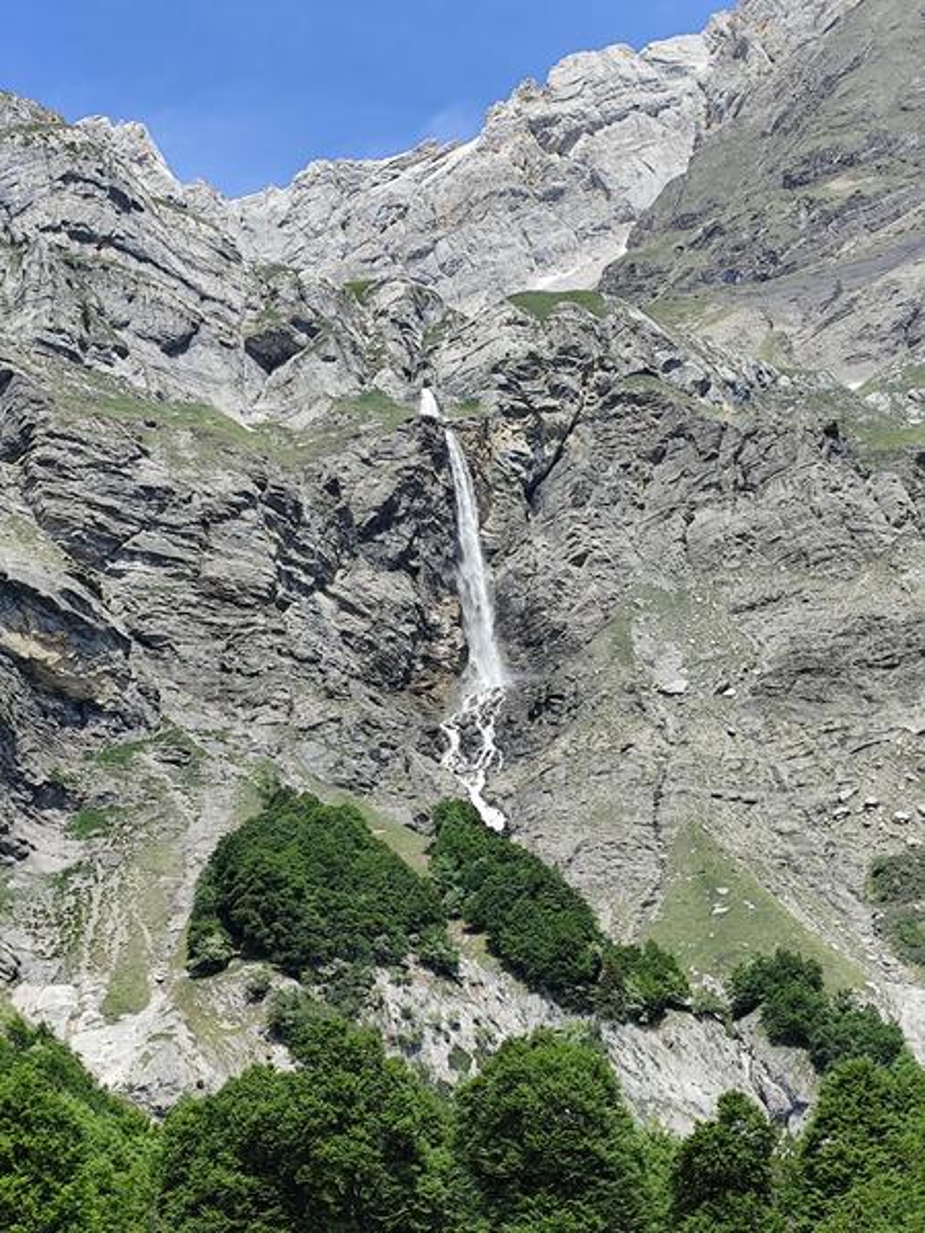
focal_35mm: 93
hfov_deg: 15.9
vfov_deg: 21.1
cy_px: 616
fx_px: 3313
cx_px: 462
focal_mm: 6.19
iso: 50
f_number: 1.65
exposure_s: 1/775
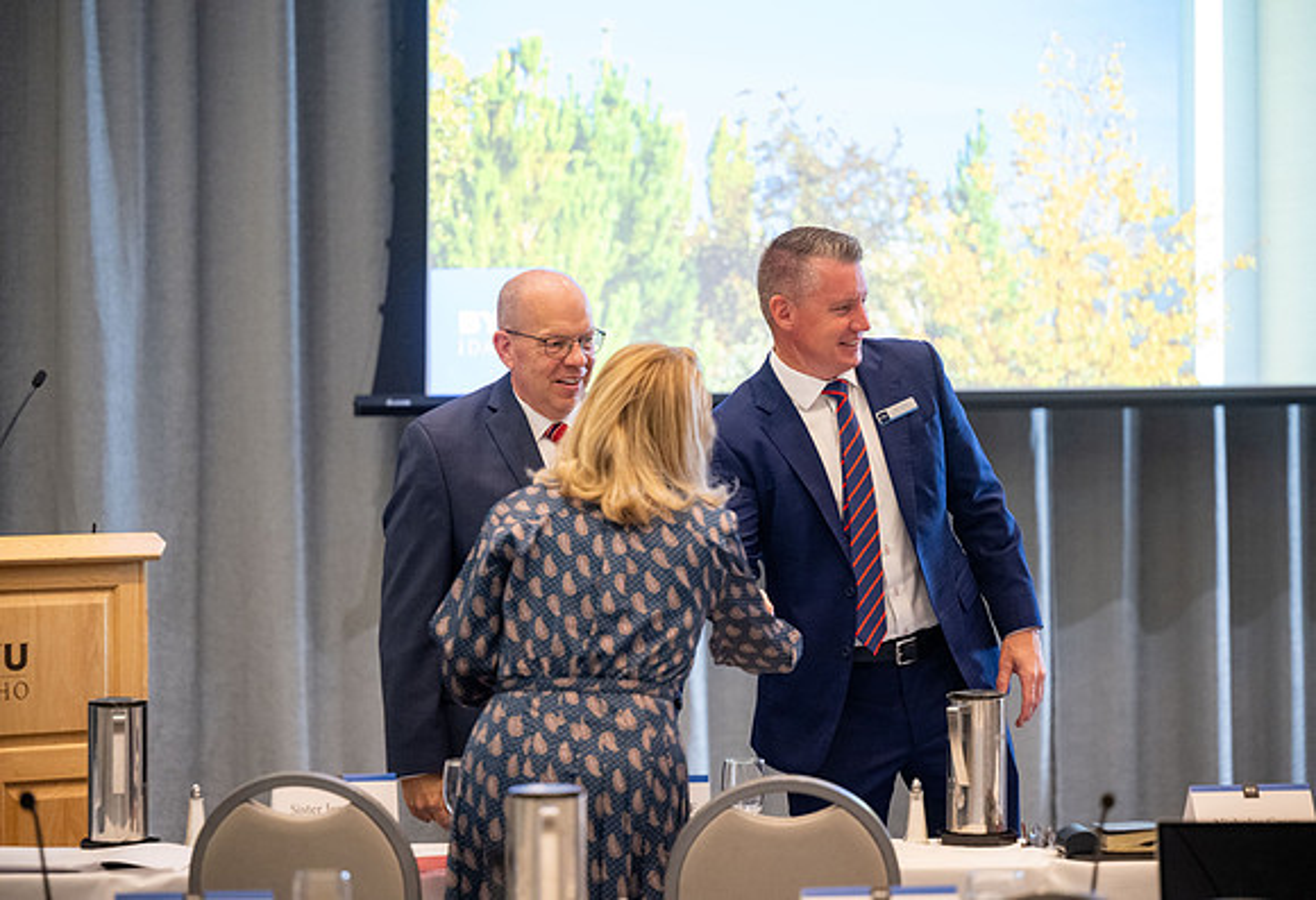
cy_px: 450
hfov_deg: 14.8
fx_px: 5065
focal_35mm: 137
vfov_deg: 10.2
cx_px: 675
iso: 2500
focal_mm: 135
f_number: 2.8
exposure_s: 1/160
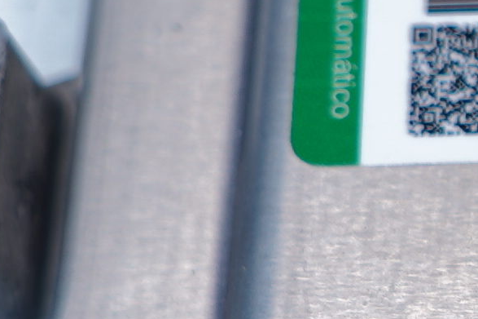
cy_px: 283
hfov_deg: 5.8
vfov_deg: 4.0
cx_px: 1085
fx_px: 4539
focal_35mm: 342
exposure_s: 1/80
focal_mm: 34
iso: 100
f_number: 2.8
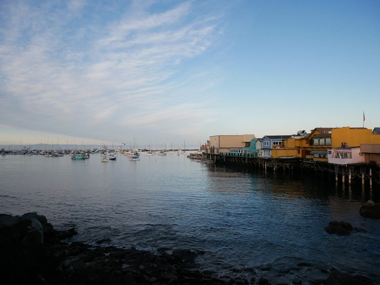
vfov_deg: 53.1
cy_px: 142
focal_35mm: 26
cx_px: 190
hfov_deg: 67.3
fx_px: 285
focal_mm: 13
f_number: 3.6
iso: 1000
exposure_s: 1/3200
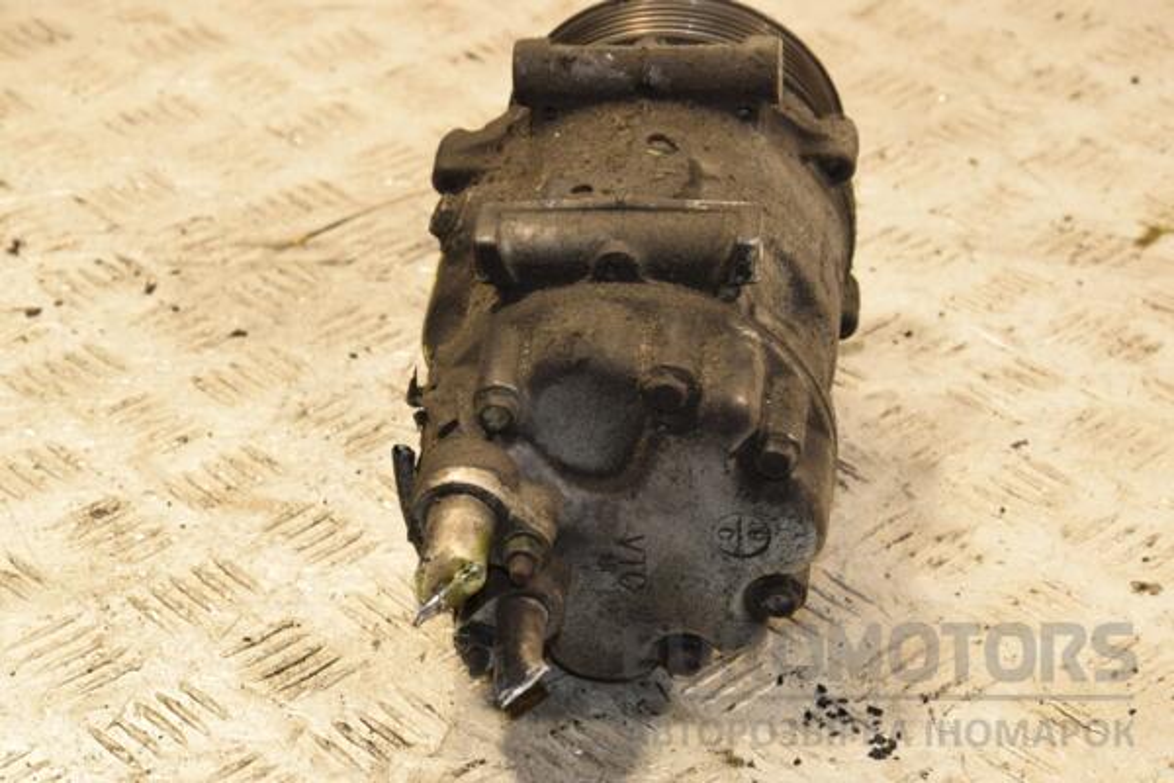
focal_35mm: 105
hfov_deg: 19.5
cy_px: 392
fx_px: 3424
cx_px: 587
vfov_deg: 13.0
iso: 800
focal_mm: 70
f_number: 10
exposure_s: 1/50
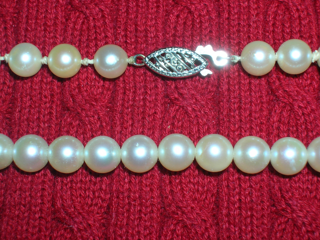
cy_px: 120
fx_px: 647
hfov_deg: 27.8
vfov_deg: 21.0
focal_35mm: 70
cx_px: 160
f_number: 6.6
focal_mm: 11.7
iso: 50
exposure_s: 1/60.1
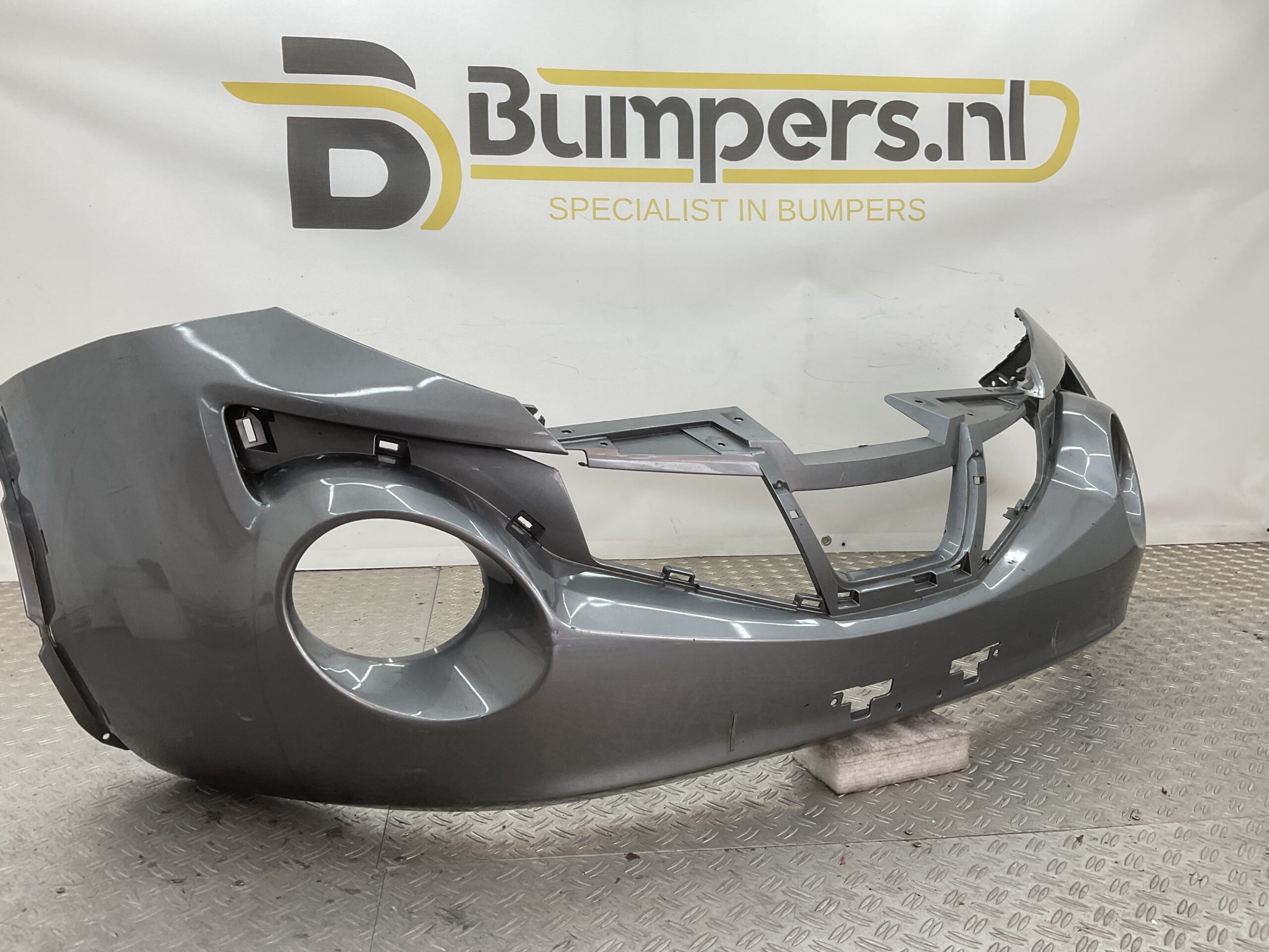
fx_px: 1063
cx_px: 634
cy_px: 476
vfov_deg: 48.2
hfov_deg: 61.7
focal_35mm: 29
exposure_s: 1/100
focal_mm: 3
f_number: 1.8
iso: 20
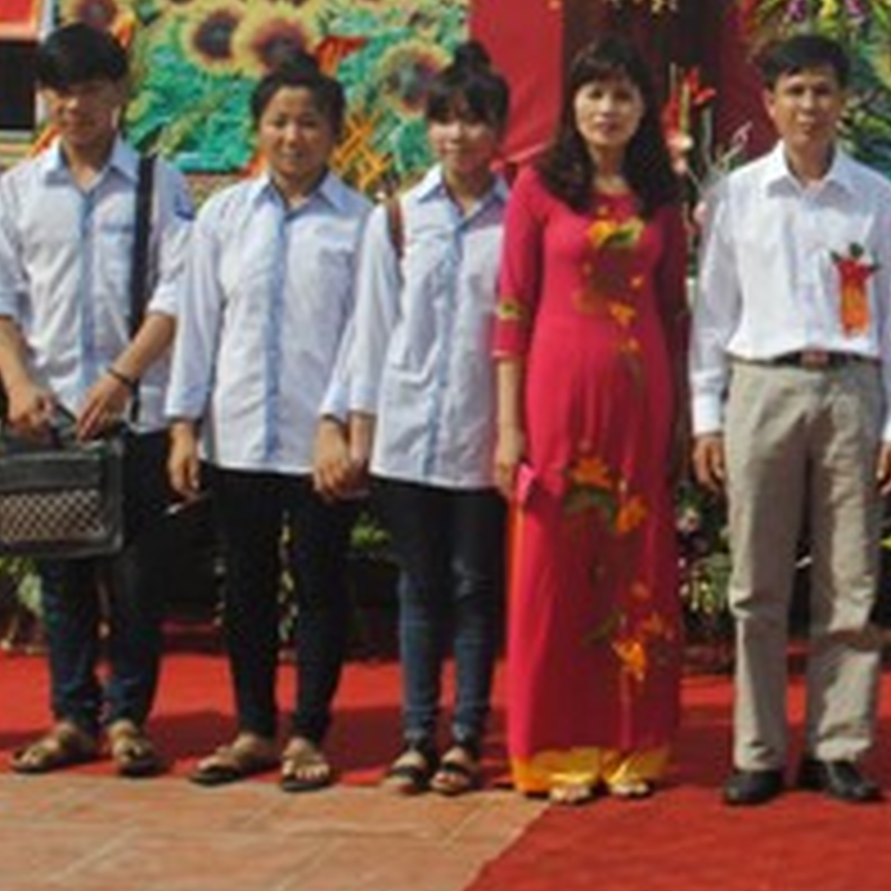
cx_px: 1004
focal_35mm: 99
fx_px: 2883
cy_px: 126
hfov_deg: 17.0
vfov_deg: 17.4
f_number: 8
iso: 100
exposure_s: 1/250
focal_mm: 24
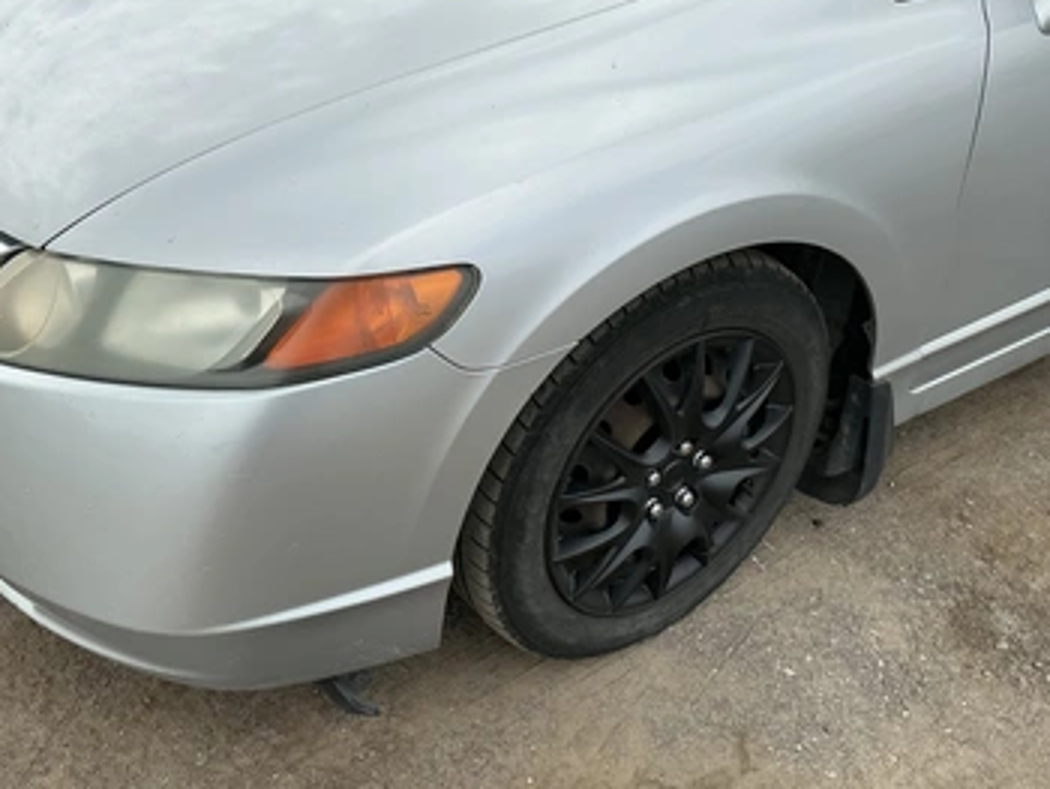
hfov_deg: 56.8
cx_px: 516
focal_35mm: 32
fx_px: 971
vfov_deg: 44.2
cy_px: 405
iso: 25
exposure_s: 1/1144
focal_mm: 3
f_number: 1.8
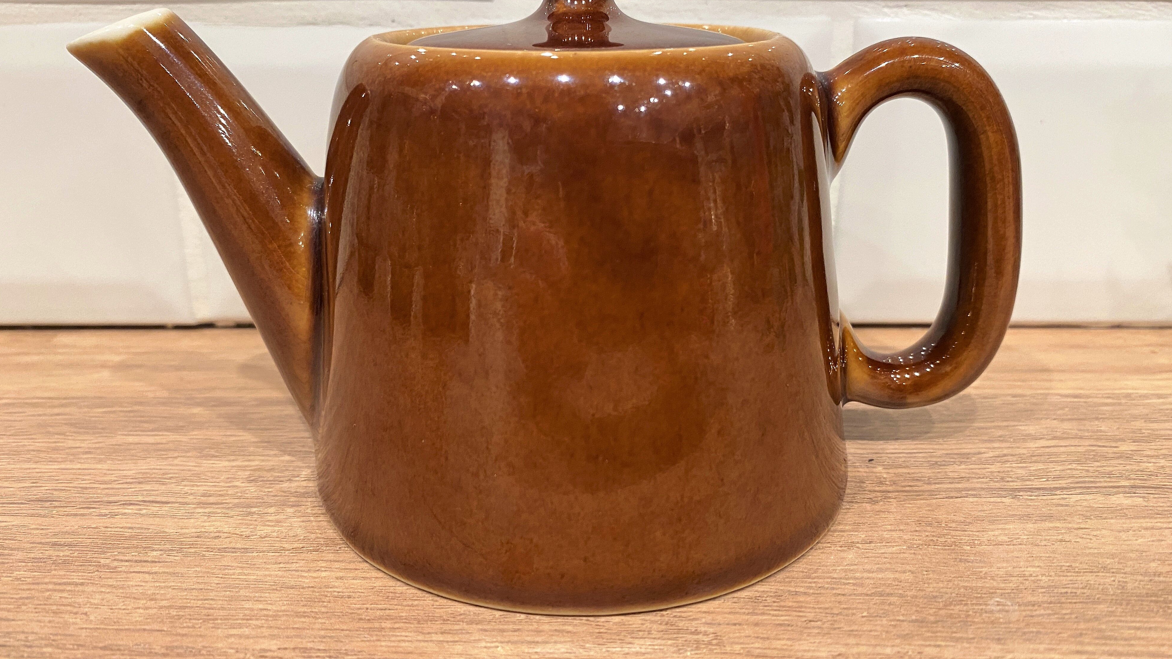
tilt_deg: -18.4
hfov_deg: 66.1
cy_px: 281
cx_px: 574
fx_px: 901
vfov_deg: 40.1
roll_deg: +0.8
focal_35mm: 29
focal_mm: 4.25
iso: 160
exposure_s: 1/50
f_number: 1.8
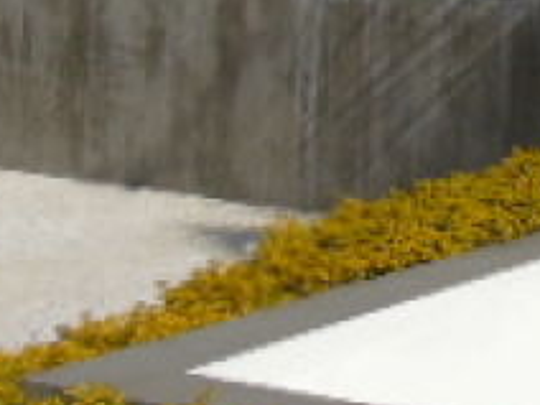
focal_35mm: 121
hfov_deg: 15.2
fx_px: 1888
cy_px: -127
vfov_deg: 11.9
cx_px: 777
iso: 80
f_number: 4.3
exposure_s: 1/1000
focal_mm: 4.4
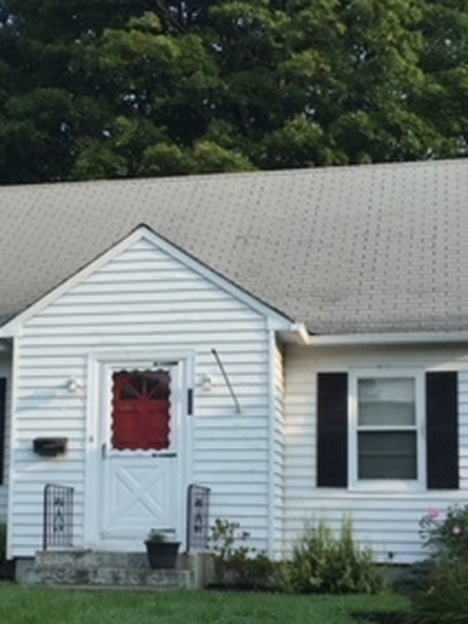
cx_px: 160
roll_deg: -2.9
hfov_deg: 22.2
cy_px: 402
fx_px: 1189
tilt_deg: +7.2
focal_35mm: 66
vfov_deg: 29.2
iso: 32
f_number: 2.2
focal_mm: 4.15
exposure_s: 1/964
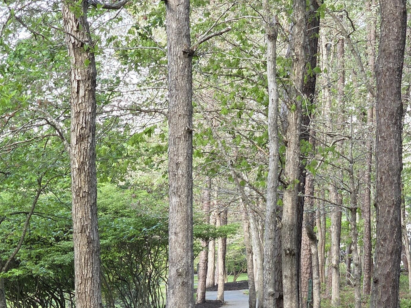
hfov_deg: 13.2
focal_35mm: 149
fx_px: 1769
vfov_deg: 9.9
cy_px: 321
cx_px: 260
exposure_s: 1/120
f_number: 2.4
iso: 125
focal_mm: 7.9
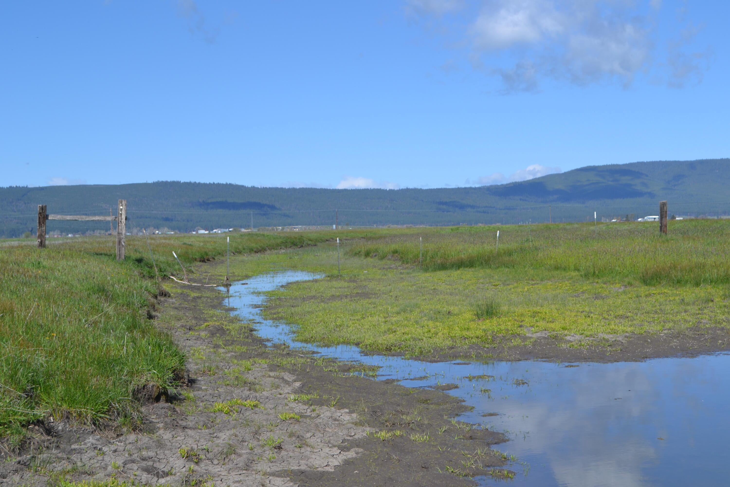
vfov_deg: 25.1
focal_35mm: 54
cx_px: 365
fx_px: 1095
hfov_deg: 36.9
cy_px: 244
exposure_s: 1/250
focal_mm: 36
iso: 100
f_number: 8
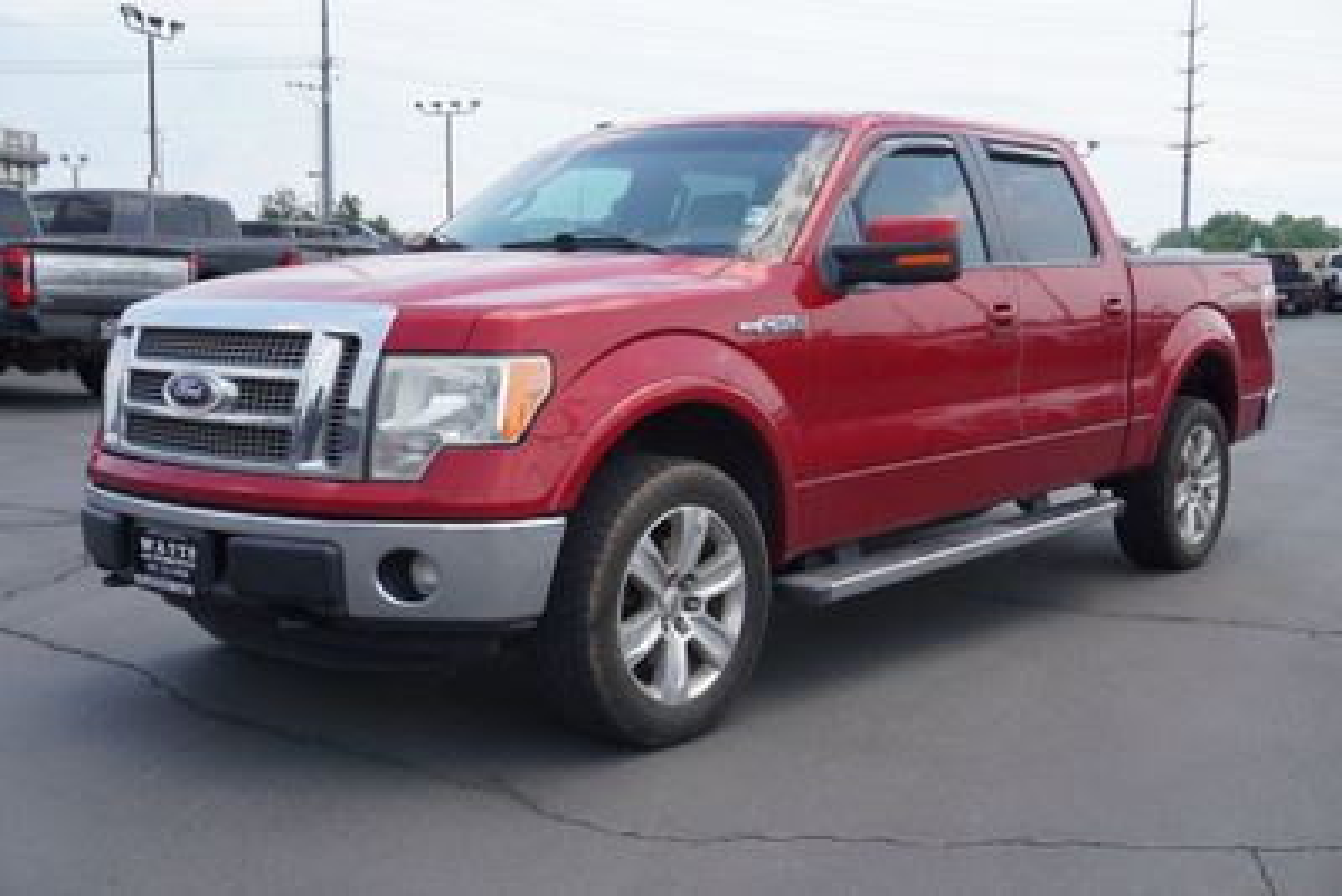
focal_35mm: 40
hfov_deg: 47.9
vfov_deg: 33.0
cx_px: 671
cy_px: 448
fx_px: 1510
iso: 100
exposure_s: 1/160
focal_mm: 27
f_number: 7.1
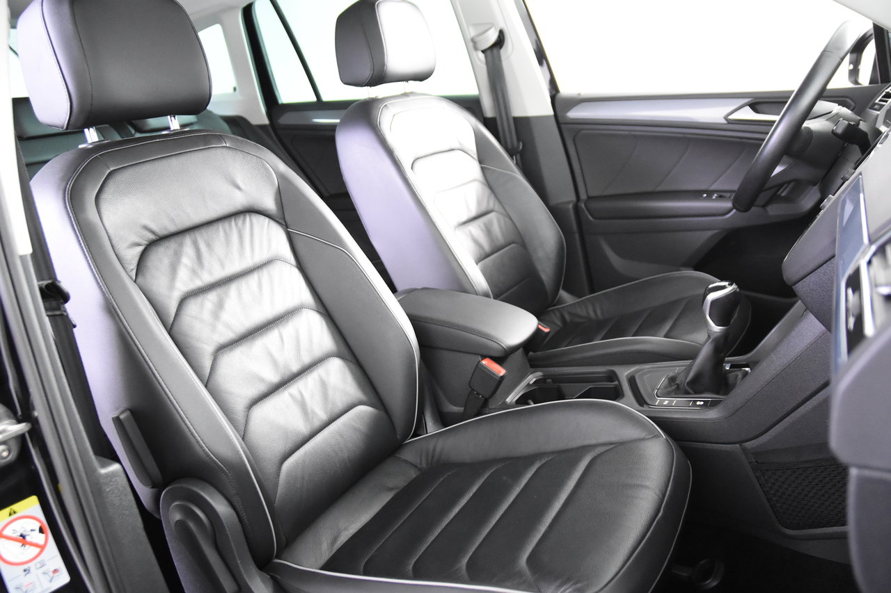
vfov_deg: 43.6
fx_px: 742
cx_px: 446
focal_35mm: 30
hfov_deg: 61.9
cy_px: 296
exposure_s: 1/30
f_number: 2.8
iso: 4000
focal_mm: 20
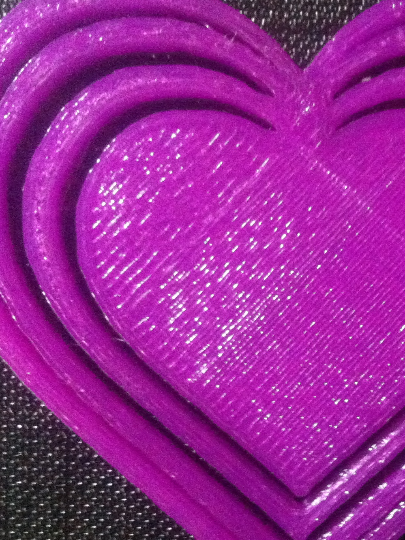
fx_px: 1061
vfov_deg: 28.5
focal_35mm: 68
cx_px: 349
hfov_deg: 21.2
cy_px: 299
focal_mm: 3.85
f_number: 2.8
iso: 1000
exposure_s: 1/15
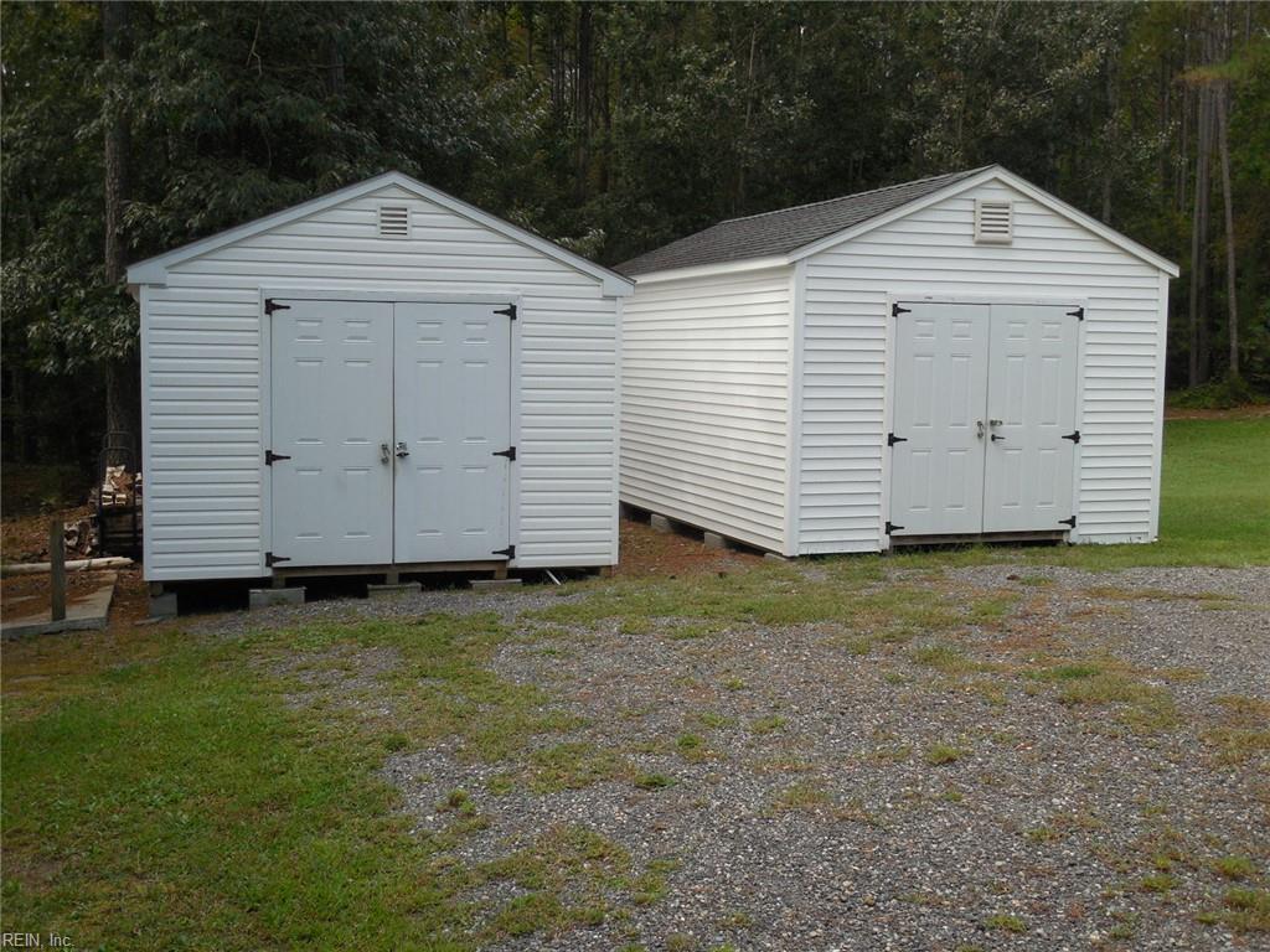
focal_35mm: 39
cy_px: 476
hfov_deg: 47.9
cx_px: 635
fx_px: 1431
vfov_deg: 36.8
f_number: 3.8
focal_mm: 7
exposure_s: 1/320
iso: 125
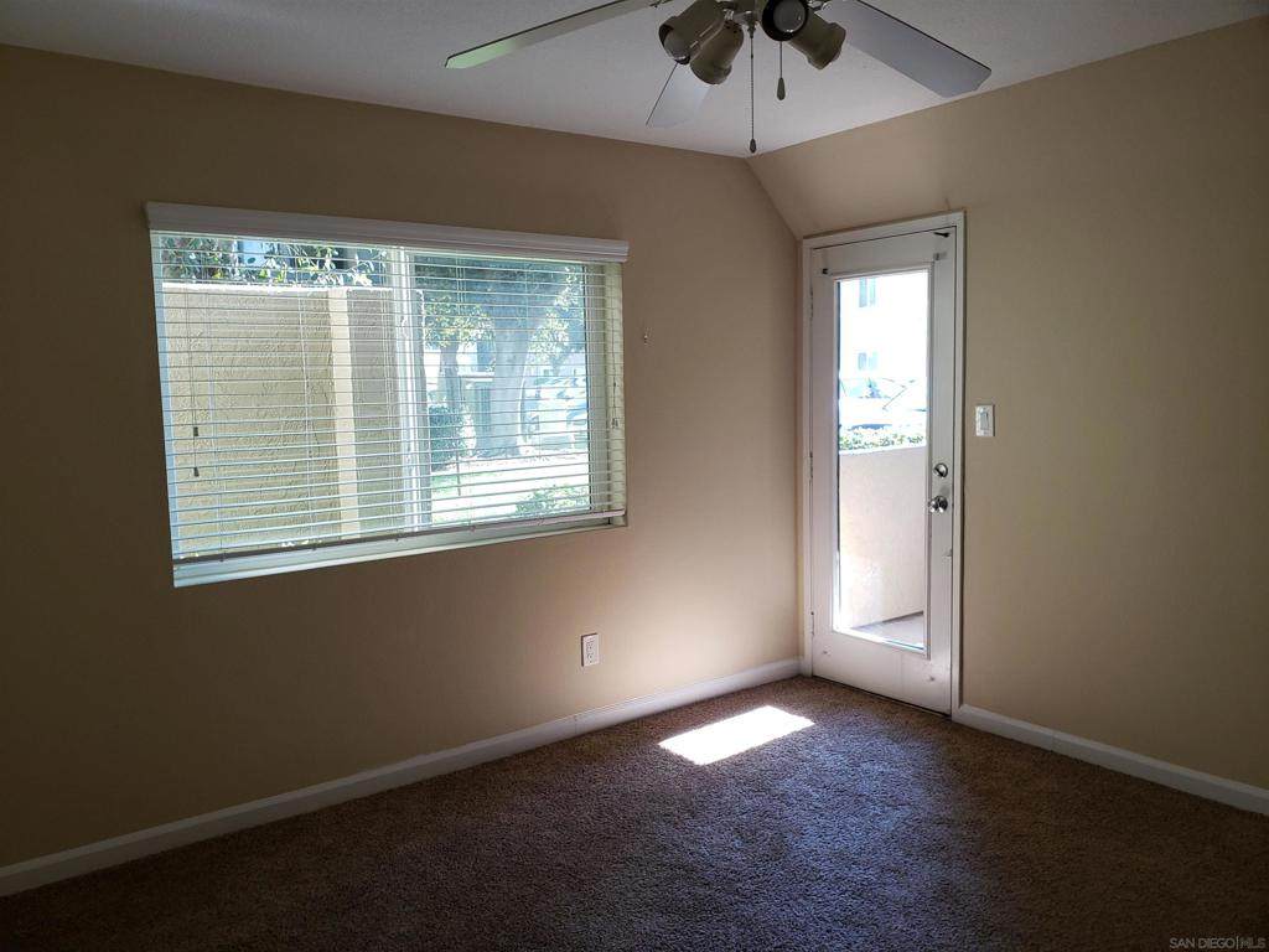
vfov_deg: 53.1
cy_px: 476
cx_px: 634
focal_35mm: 26
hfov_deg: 67.3
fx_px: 953
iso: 125
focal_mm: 4.3
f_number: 2.4
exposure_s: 1/60
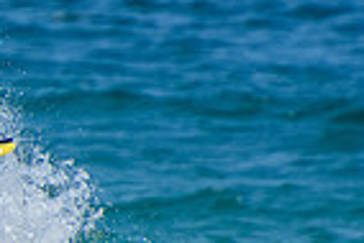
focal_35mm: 2445
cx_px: -333
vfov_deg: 0.6
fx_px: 24747
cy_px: 275
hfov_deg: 0.8
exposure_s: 1/2000
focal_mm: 400
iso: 320
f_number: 5.6
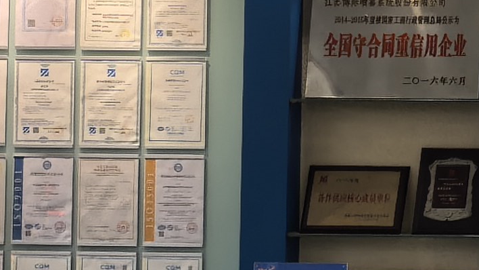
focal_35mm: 208
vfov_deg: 5.8
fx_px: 2641
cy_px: 102
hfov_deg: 9.2
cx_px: 1185
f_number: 1.4
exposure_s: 1/100
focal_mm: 5.75
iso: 50
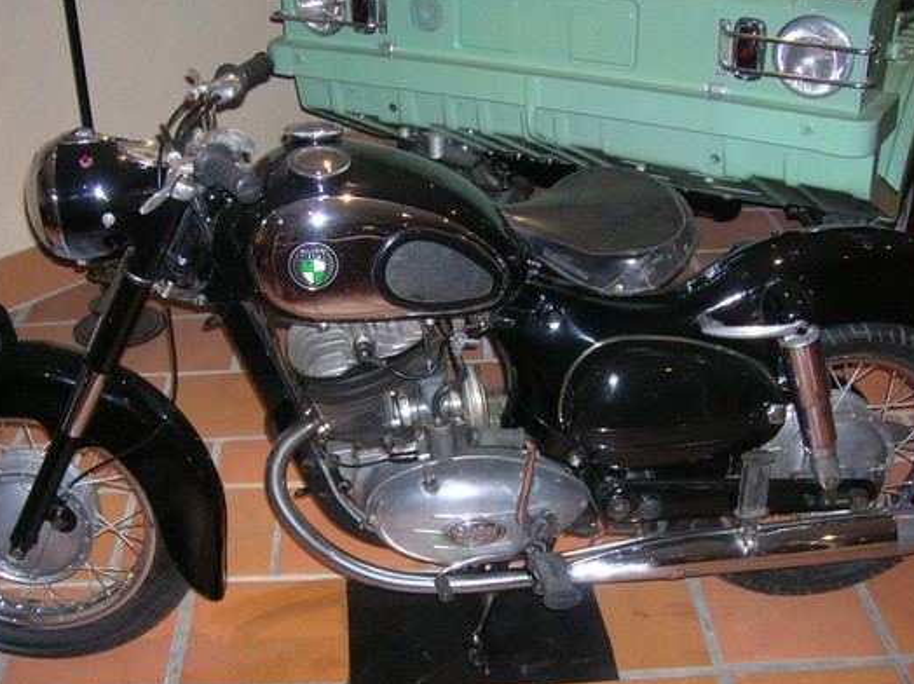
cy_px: 428
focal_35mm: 46
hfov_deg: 41.3
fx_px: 1213
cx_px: 439
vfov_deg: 31.3
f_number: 2.9
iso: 178
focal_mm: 5.7
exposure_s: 1/60.1
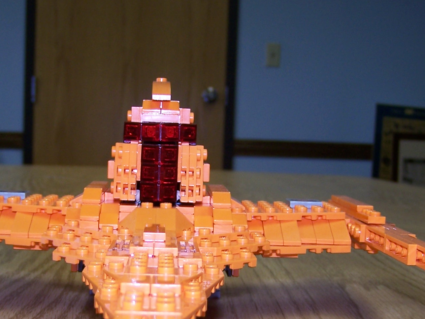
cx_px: 182
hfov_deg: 28.5
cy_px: 243
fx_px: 835
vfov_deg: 21.4
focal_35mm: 68
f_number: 2.8
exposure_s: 1/60
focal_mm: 6.3
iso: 80
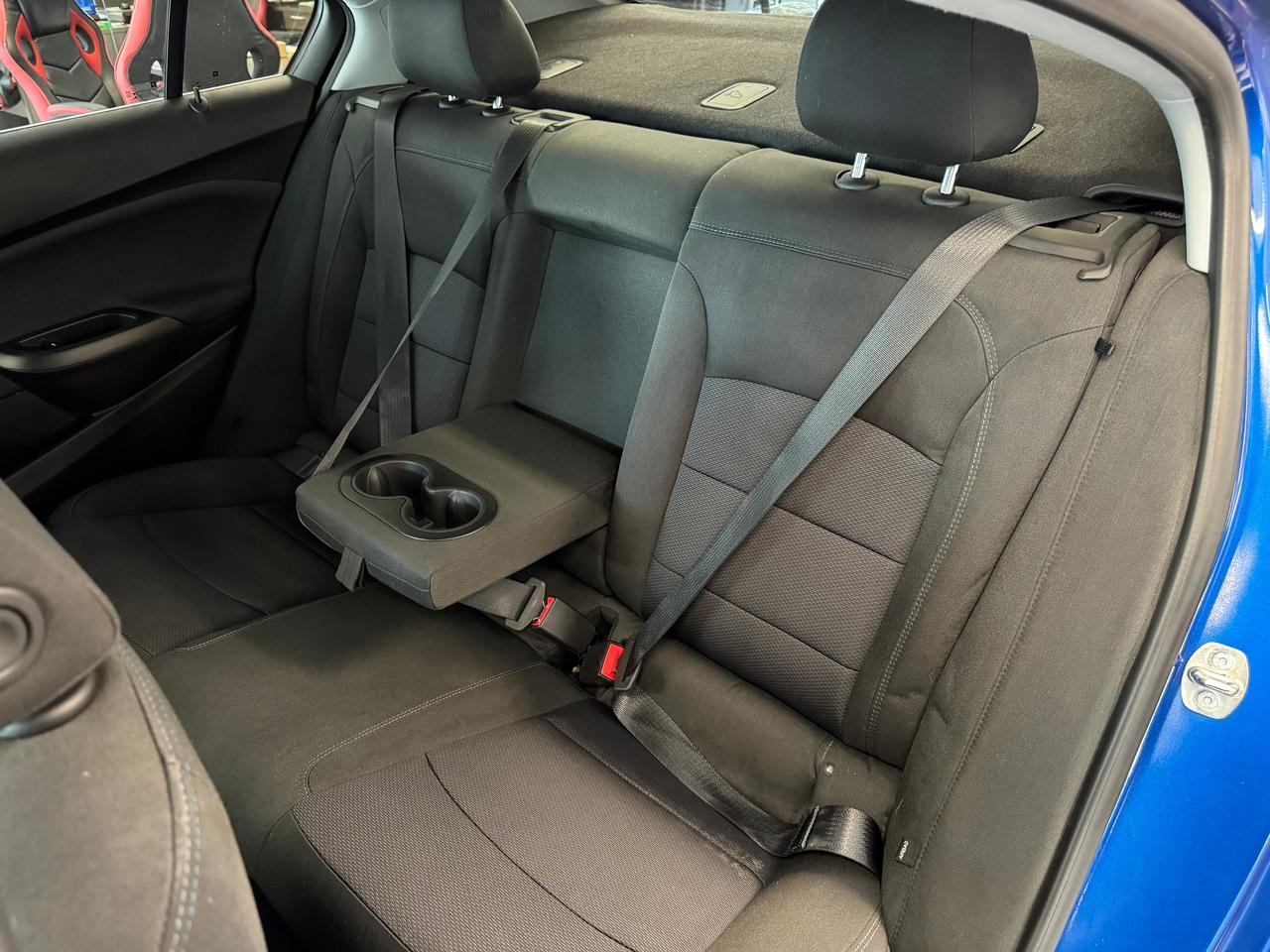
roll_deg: +0.1
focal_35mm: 24
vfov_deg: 56.8
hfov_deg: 71.6
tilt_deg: -32.0
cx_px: 635
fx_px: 881
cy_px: 476
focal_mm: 6.76
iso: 1000
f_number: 1.78
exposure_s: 1/30
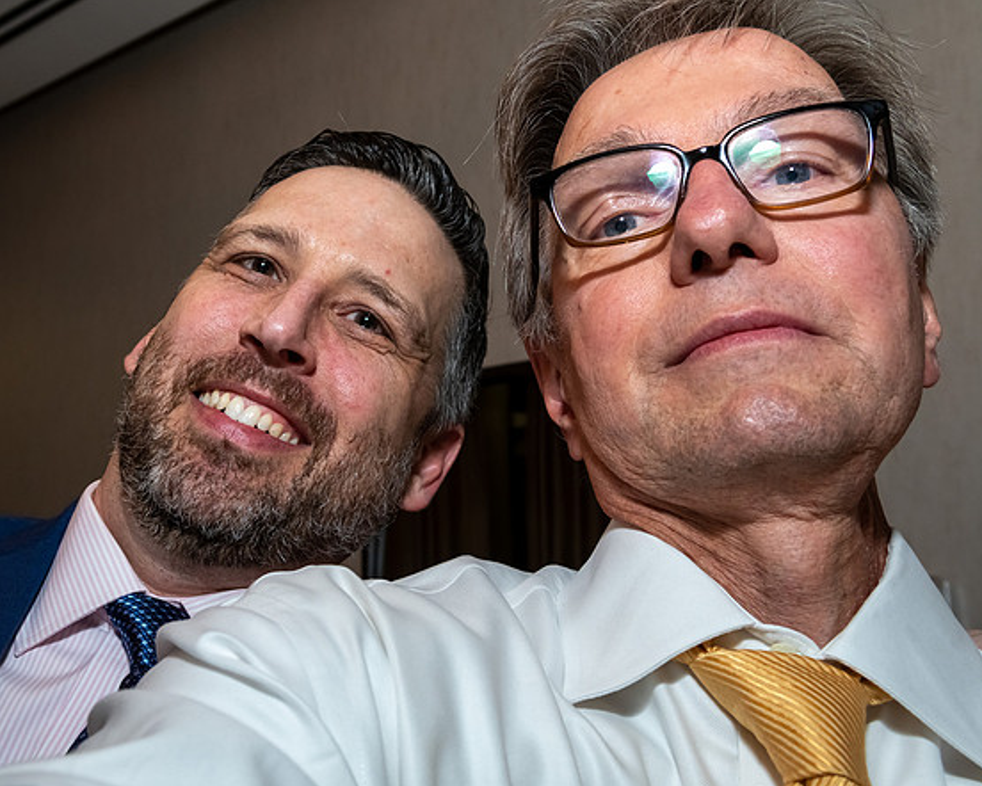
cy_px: 391
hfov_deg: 45.5
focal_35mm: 40
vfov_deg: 37.4
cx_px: 379
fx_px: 1163
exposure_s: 1/250
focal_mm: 23
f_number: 6.3
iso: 500
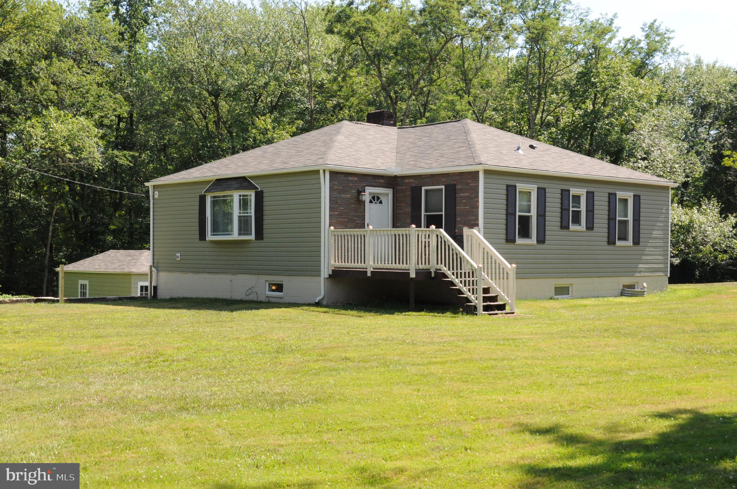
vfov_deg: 29.8
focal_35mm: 45
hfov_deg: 43.7
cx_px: 368
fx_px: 920
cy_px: 244
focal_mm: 30
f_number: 10
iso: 1250
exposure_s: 1/1000
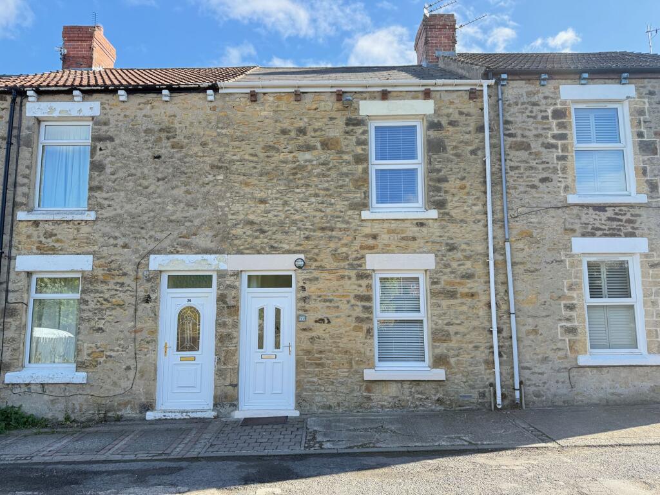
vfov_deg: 56.8
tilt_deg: +6.2
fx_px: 458
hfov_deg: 71.6
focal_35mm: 24
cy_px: 248
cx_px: 330
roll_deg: +0.2
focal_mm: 6.76
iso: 100
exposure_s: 1/757
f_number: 1.78
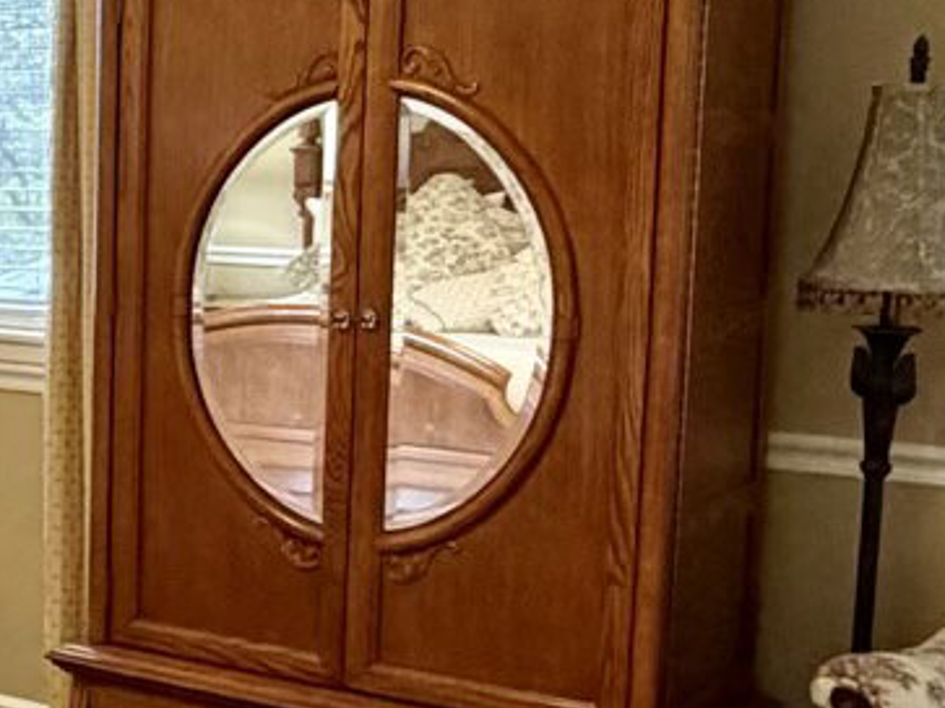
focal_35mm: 74
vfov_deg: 19.9
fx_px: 2019
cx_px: -357
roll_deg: +0.1
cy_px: 357
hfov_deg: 22.8
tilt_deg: -6.6
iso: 200
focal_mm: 2.22
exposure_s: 1/60
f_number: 2.2
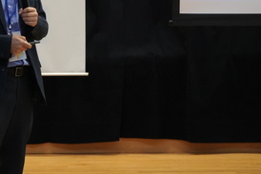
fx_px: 1298
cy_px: -32
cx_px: -16
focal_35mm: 179
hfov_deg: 11.3
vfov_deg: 7.6
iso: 8000
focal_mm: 70
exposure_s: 1/80
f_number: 5.6
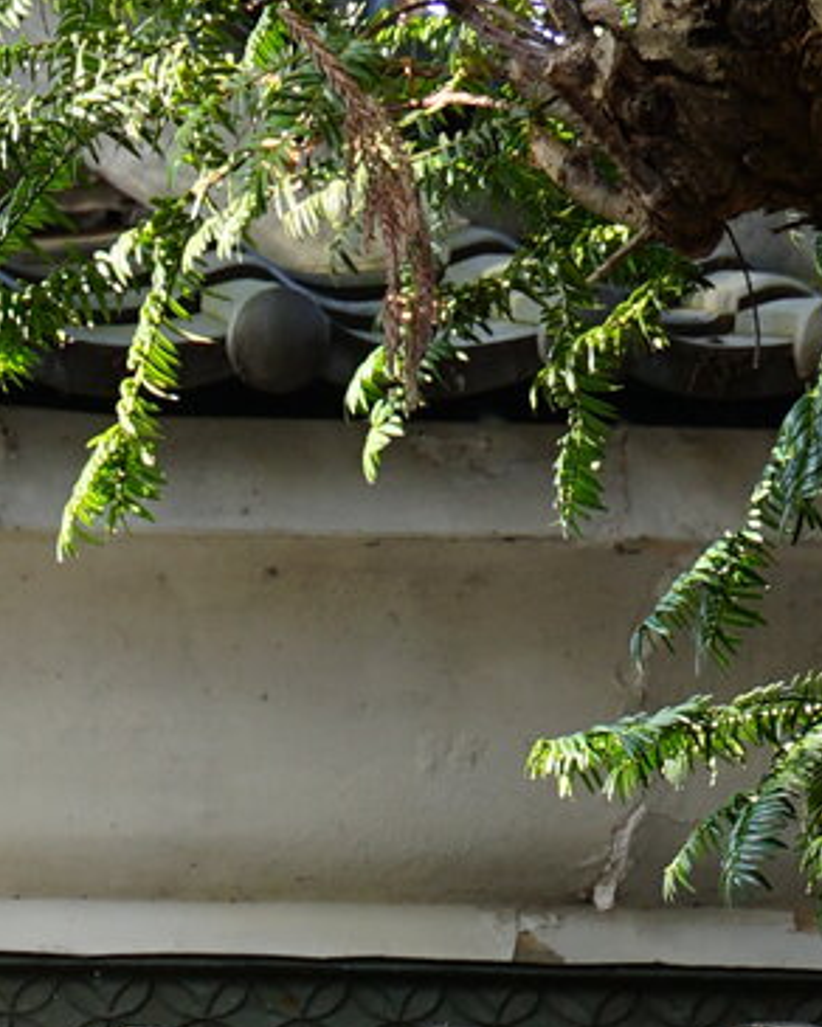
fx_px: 5626
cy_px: 2147
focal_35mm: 185
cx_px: -543
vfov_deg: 9.6
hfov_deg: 8.1
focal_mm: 30
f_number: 4.5
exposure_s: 1/60
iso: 100
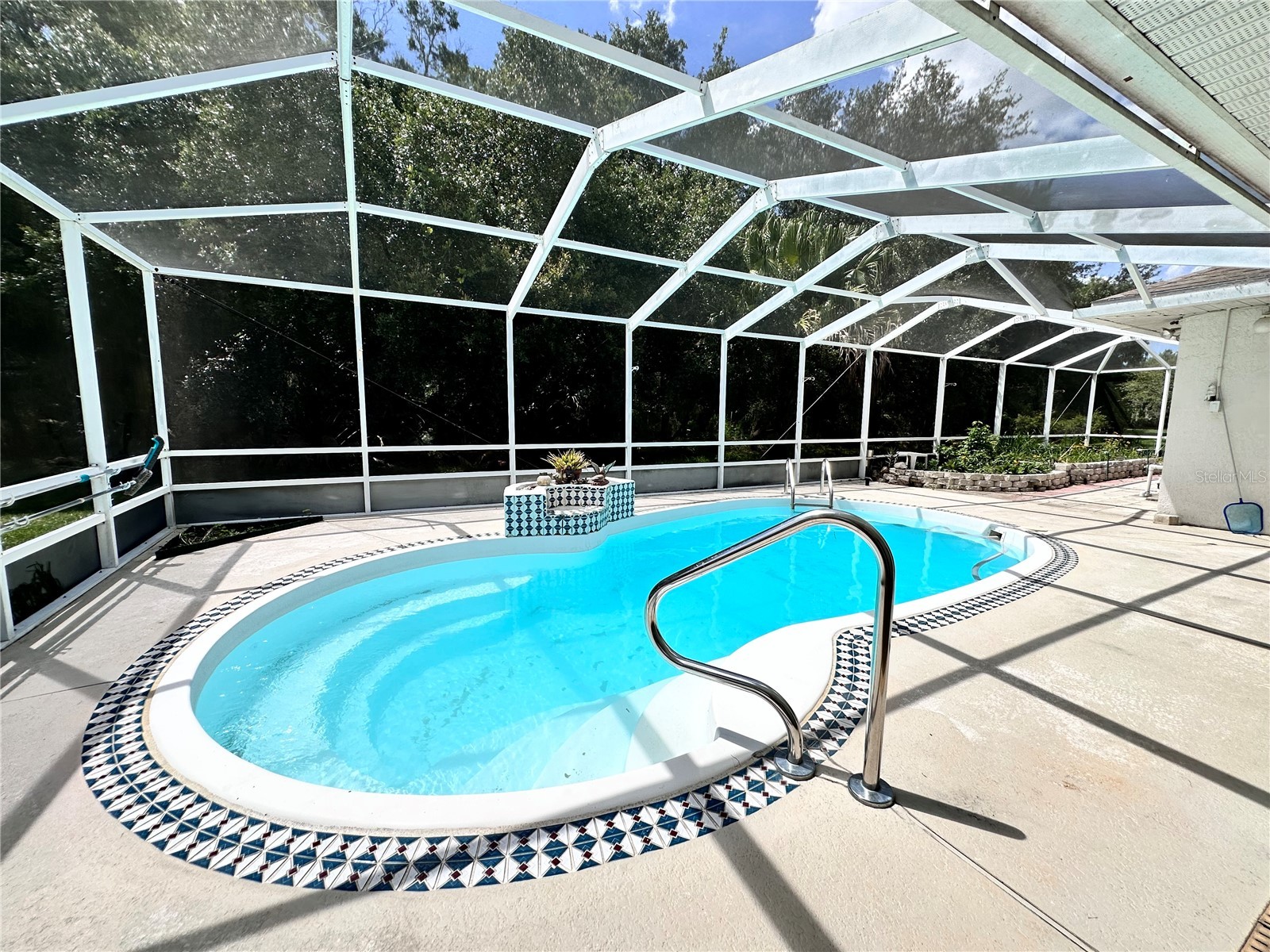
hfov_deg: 102.1
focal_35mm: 14
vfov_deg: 85.7
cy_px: 476
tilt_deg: -6.7
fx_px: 514
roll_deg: -0.3
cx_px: 635
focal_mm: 2.22
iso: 50
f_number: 2.2
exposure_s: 1/1473
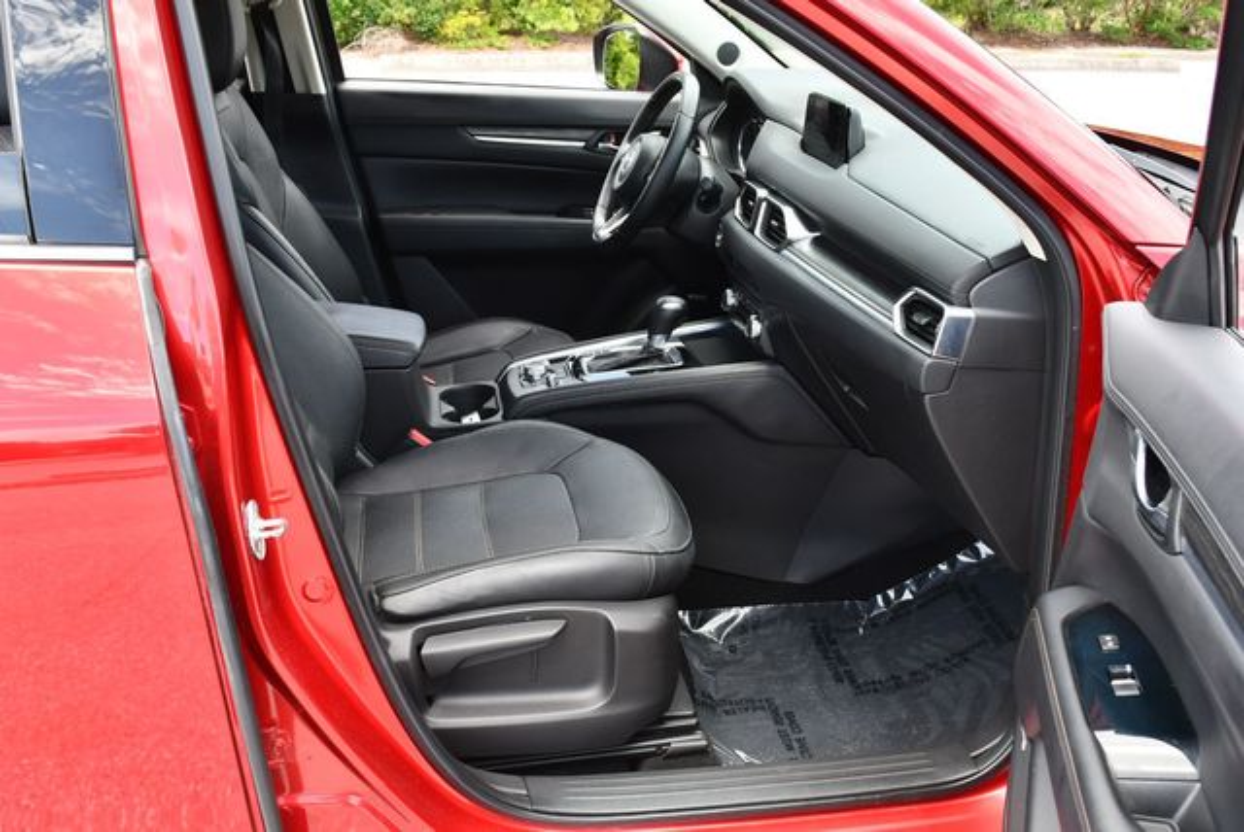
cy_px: 416
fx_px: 1245
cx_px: 622
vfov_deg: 36.9
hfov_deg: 53.1
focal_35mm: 36
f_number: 5
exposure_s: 1/250
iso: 400
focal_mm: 18
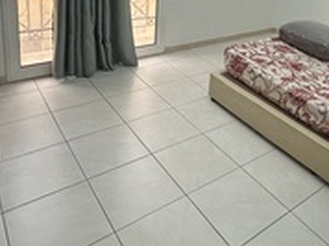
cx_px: 225
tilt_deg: -13.7
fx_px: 342
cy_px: 5
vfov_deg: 36.0
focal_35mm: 36
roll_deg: -5.1
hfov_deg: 50.3
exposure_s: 1/120
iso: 160
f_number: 2.2
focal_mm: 2.22
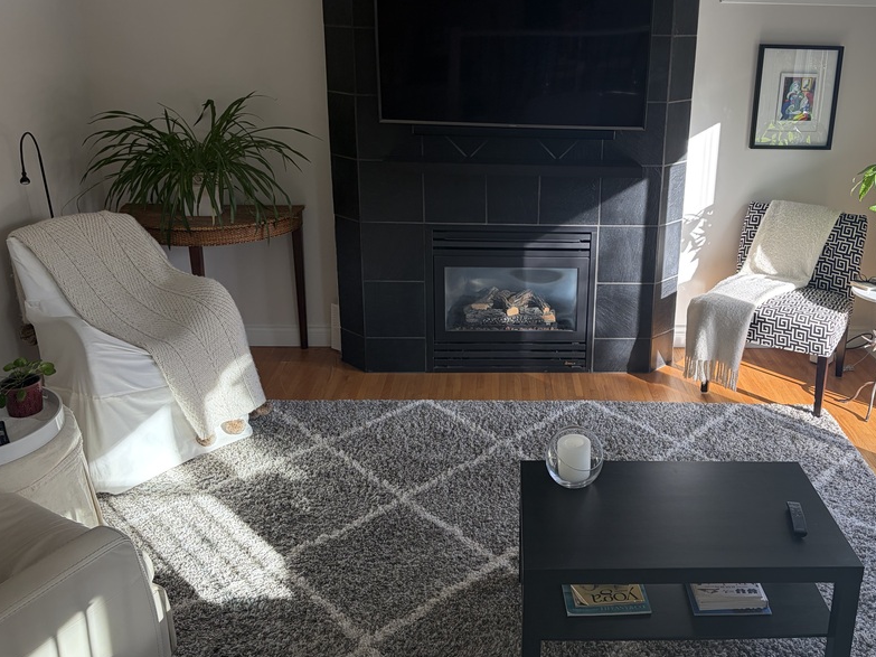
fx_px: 860
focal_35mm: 34
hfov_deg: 53.2
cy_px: 285
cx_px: 559
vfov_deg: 41.7
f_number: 1.6
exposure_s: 1/191
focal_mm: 5.96
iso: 40
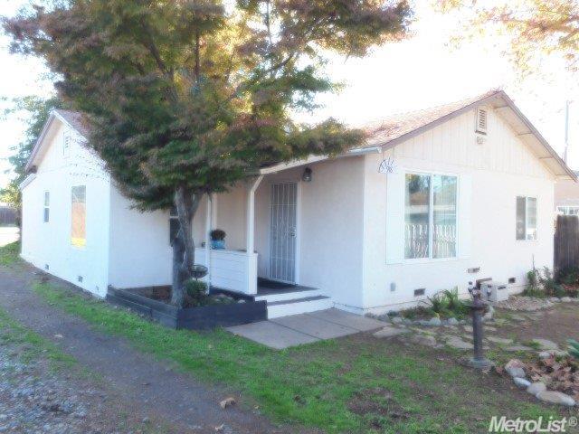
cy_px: 217
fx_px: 468
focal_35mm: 28
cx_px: 290
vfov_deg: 49.7
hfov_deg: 63.4
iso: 125
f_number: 3.2
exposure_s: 1/200
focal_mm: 4.9
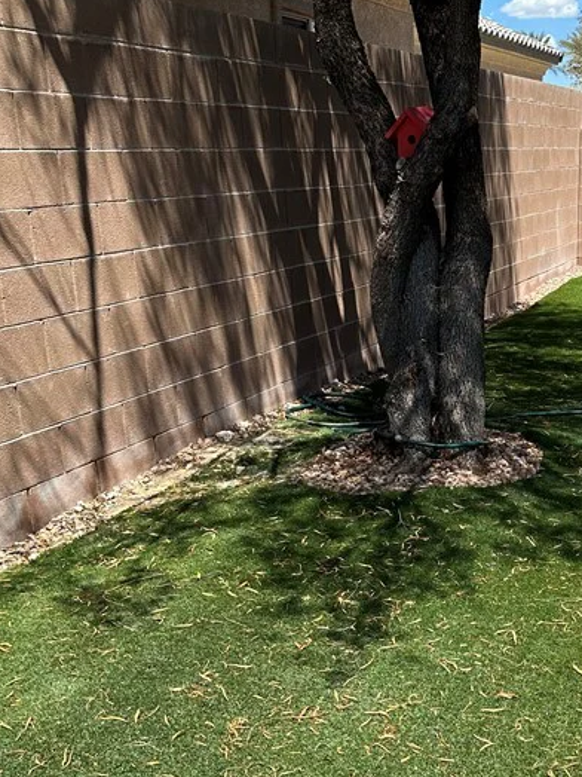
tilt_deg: -18.5
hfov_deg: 30.0
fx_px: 1054
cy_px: 516
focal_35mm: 47
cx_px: 480
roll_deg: +0.0
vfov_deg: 40.0
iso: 80
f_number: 1.78
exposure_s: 1/2110
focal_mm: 6.86
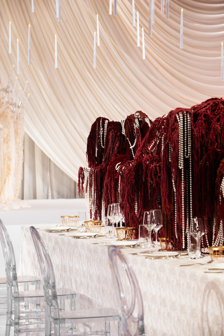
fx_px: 1587
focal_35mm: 170
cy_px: 168
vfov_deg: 12.1
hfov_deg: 8.1
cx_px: 112
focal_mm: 170
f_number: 8
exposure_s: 1/125
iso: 400
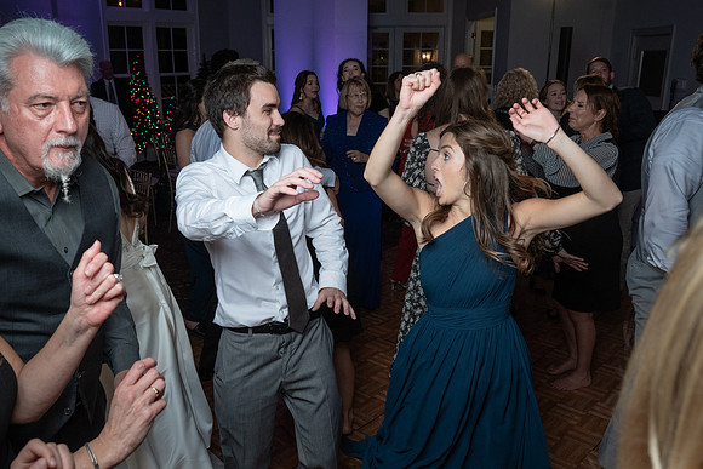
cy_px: 254
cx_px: 322
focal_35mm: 32
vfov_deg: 40.6
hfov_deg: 58.0
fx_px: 634
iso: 2000
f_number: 5.6
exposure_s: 1/200
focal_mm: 28
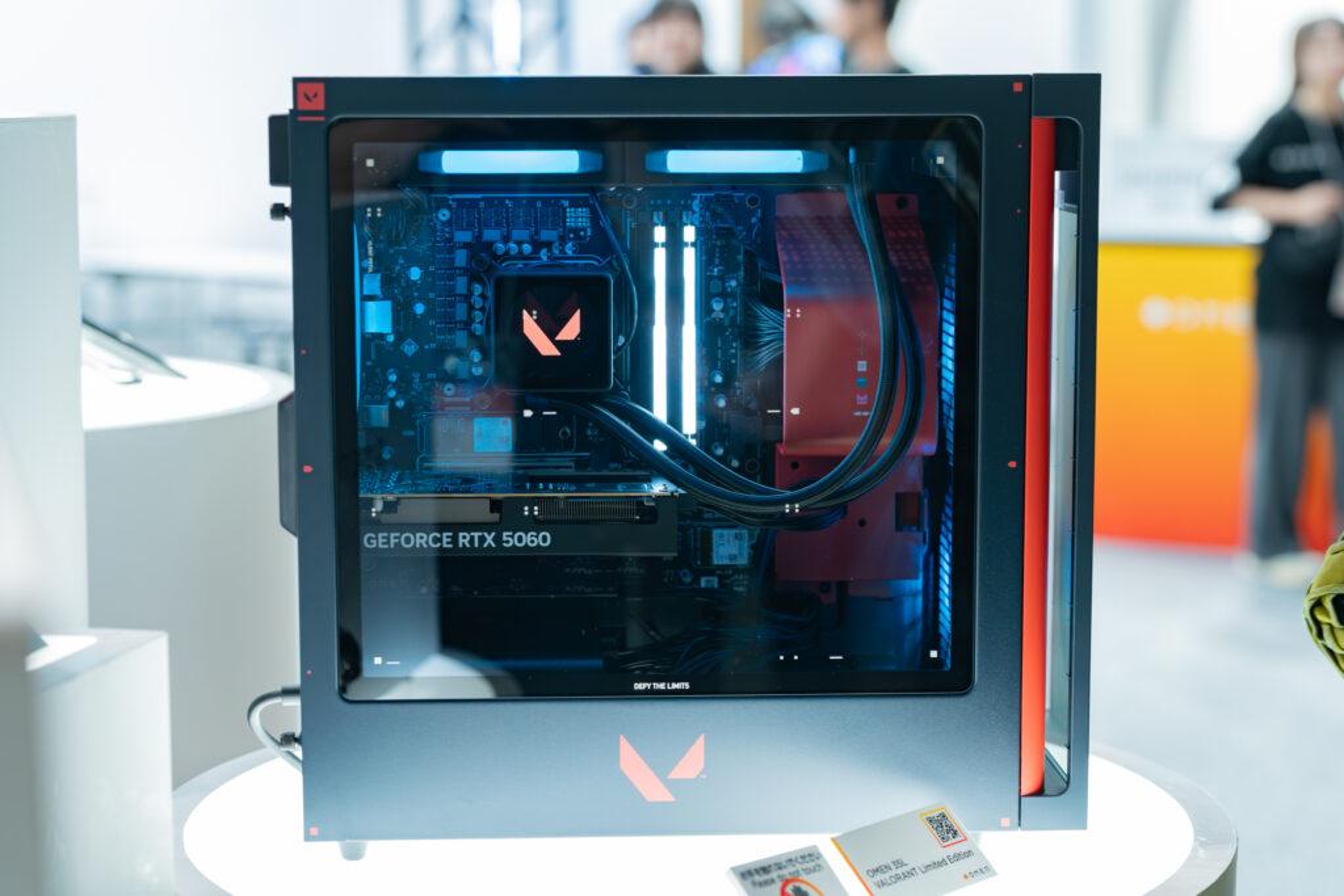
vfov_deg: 19.2
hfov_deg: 28.4
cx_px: 672
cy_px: 448
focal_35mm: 71
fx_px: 2651
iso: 800
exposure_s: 1/40
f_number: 4
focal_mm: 71
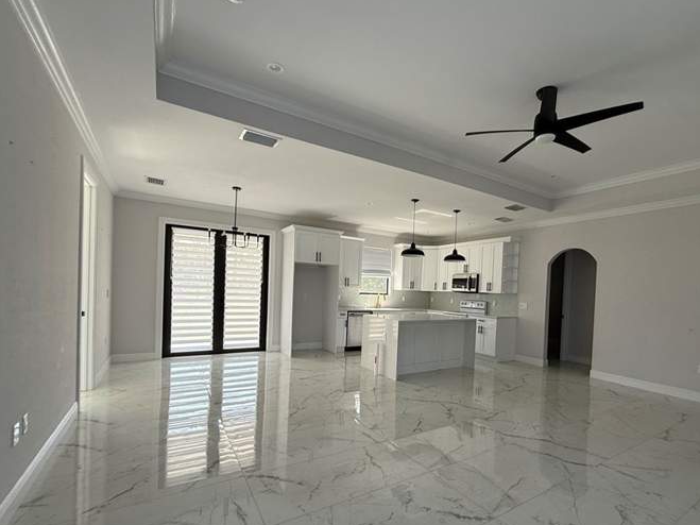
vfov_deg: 74.3
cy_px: 298
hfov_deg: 90.7
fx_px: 344
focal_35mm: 17
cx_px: 390
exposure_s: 1/106
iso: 50
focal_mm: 2.22
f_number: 2.2
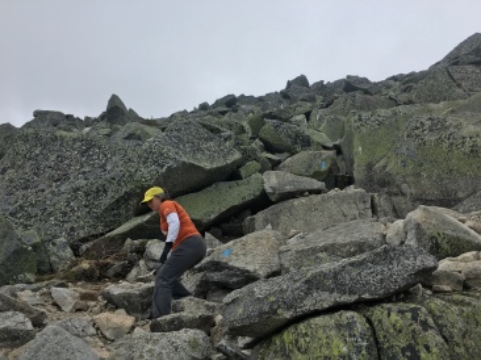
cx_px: 240
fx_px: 403
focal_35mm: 29
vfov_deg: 48.2
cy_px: 180
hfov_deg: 61.7
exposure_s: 1/1183
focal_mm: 4.15
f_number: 2.2
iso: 25
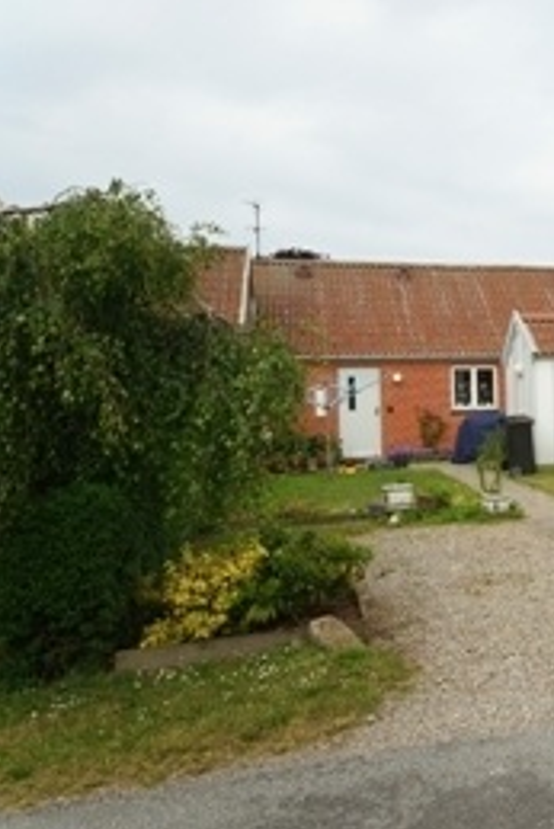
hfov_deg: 31.2
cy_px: 398
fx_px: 876
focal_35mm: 38
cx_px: 612
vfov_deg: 50.7
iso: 100
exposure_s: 1/90
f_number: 11
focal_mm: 22
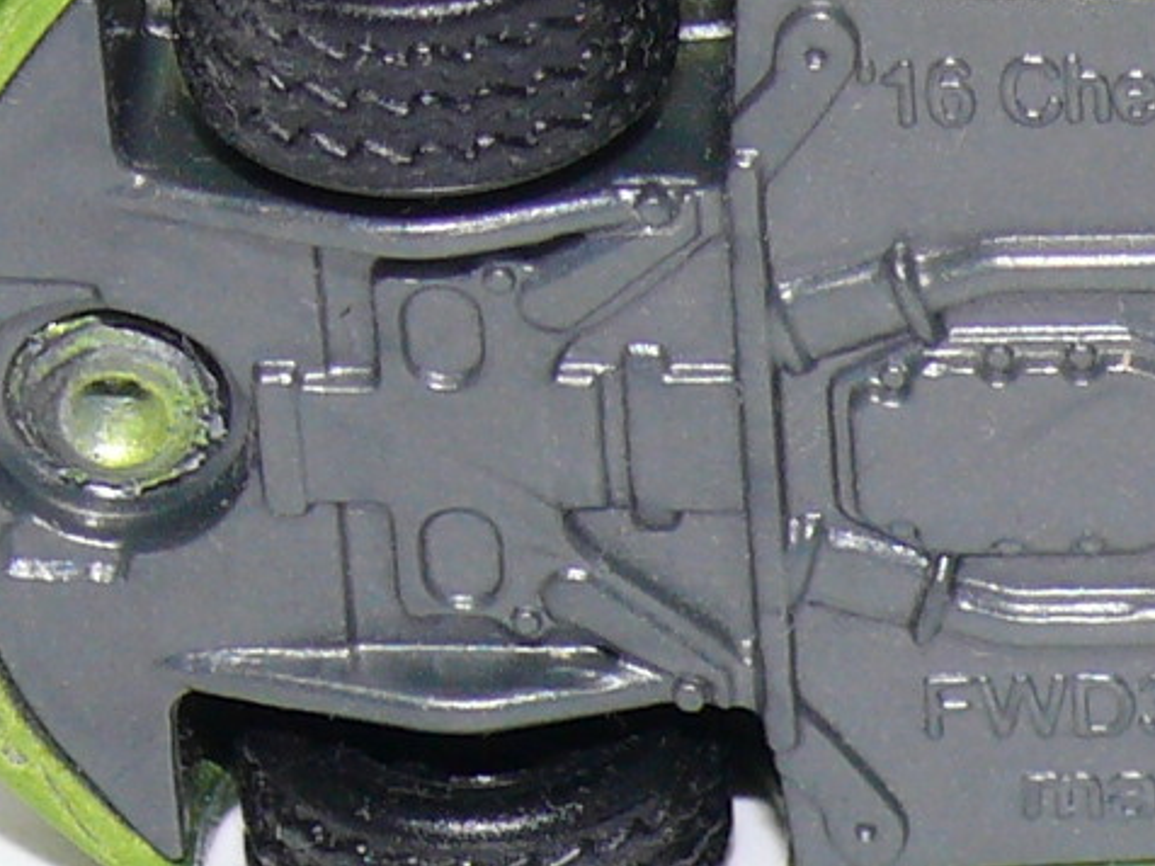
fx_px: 13346
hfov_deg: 4.9
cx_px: 1551
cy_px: 264
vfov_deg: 3.7
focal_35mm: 400
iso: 100
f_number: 4
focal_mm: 14.5
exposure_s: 1/30
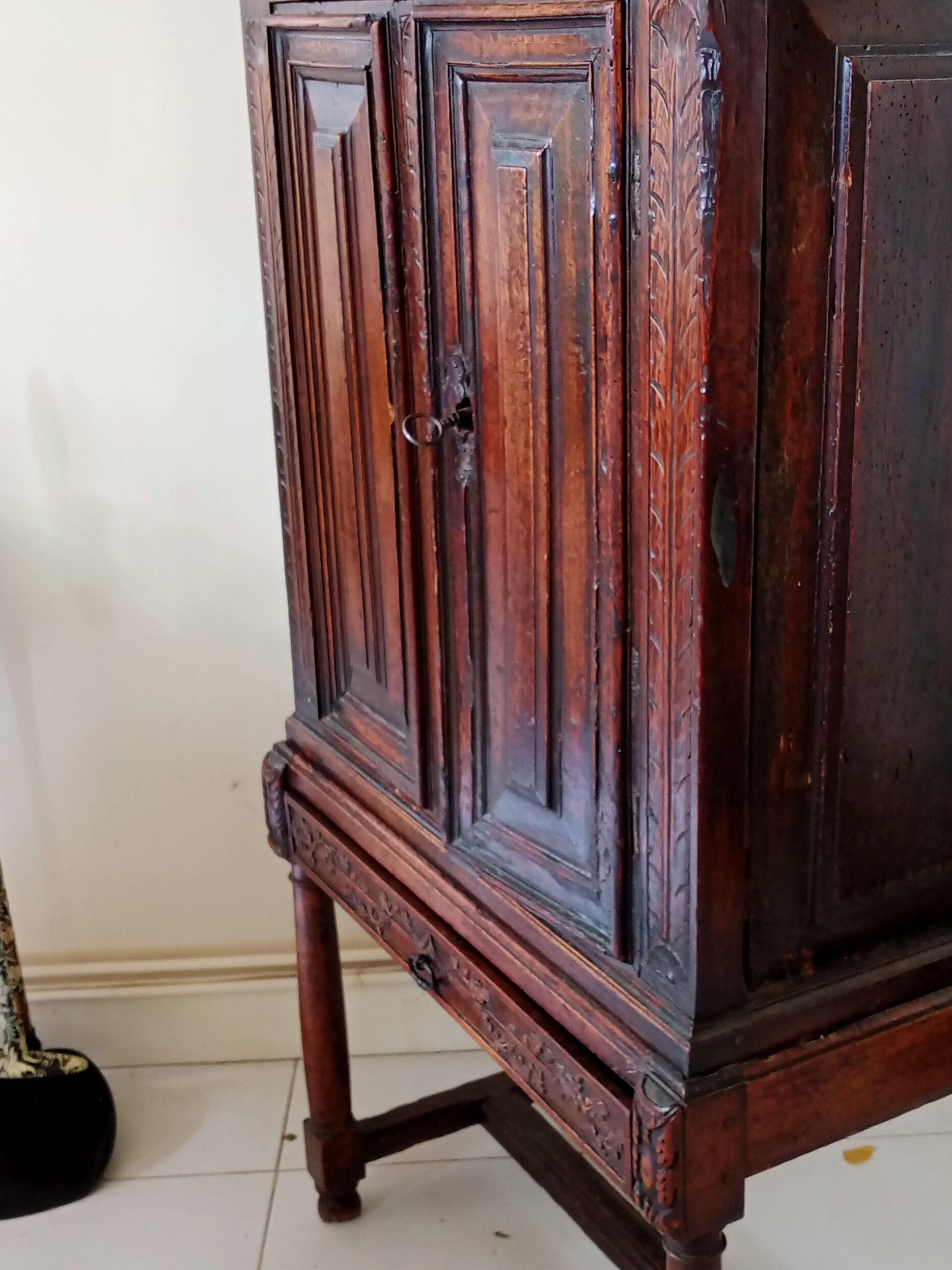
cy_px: 676
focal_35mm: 46
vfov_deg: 41.2
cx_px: 628
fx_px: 1687
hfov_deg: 31.3
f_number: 1.8
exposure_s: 1/33.3
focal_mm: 4.05
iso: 377
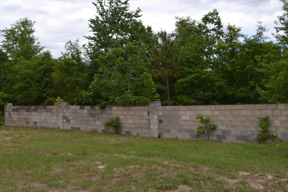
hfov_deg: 45.2
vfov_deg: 31.1
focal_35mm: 43
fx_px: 344
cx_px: 116
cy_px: 81
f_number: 5.6
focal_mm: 24
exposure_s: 1/200
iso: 100
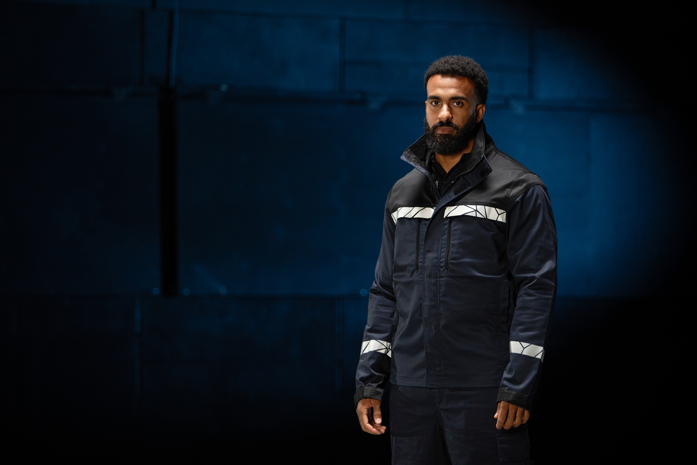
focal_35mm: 140
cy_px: 232
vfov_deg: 9.8
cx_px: 348
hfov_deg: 14.7
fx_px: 2710
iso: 800
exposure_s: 1/160
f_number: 2.8
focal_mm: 140
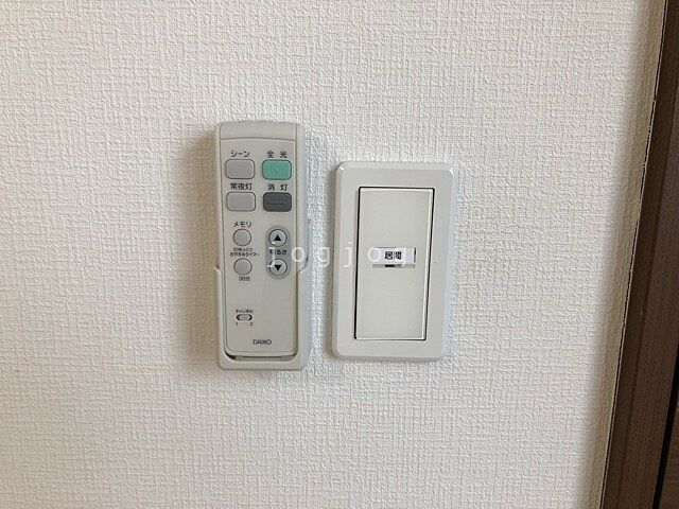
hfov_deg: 63.4
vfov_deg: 49.7
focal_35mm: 28
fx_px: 549
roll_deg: -0.6
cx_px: 340
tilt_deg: -11.3
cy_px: 254
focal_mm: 4
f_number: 1.8
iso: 32
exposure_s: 1/100
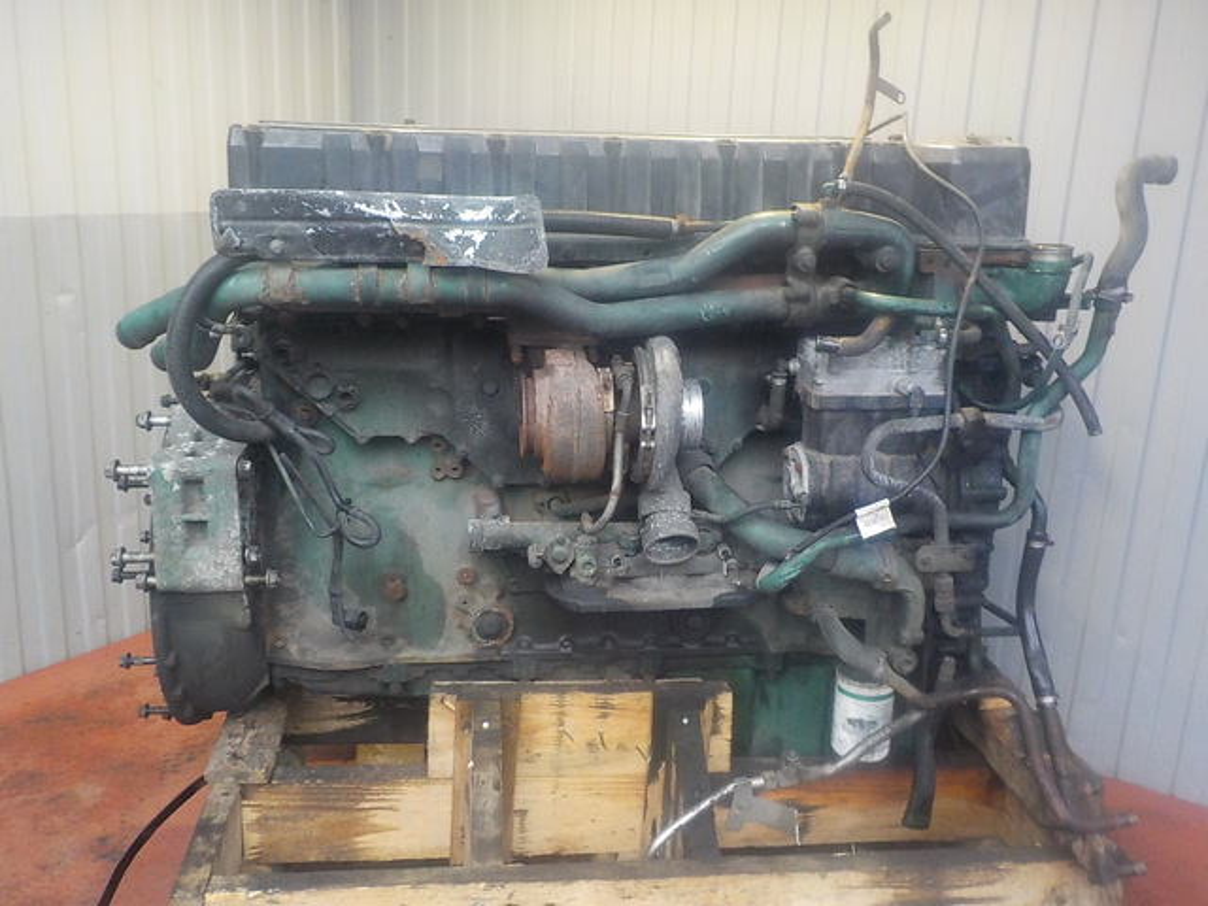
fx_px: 1047
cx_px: 604
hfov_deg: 60.0
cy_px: 453
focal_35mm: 30
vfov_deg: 46.8
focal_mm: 4.1
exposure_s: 1/30
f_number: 3.3
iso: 320
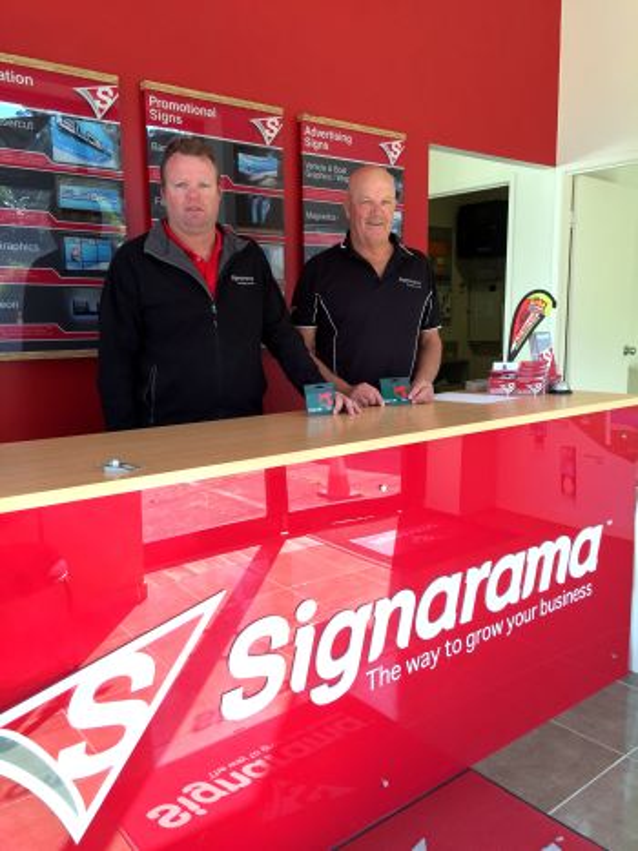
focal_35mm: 29
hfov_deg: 48.2
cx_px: 319
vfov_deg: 61.7
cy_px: 426
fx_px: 713
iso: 32
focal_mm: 4.15
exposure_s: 1/40
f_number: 2.2
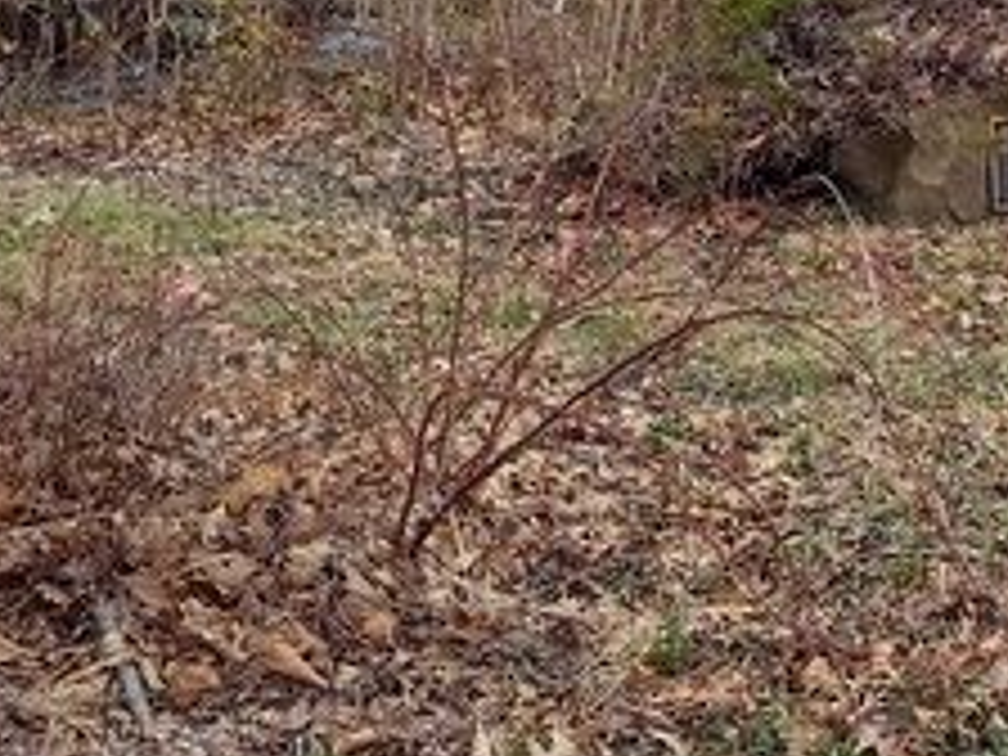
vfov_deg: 17.9
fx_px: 2388
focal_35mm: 82
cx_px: 914
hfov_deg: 23.2
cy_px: 162
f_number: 1.8
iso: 100
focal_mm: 5.56
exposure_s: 1/659
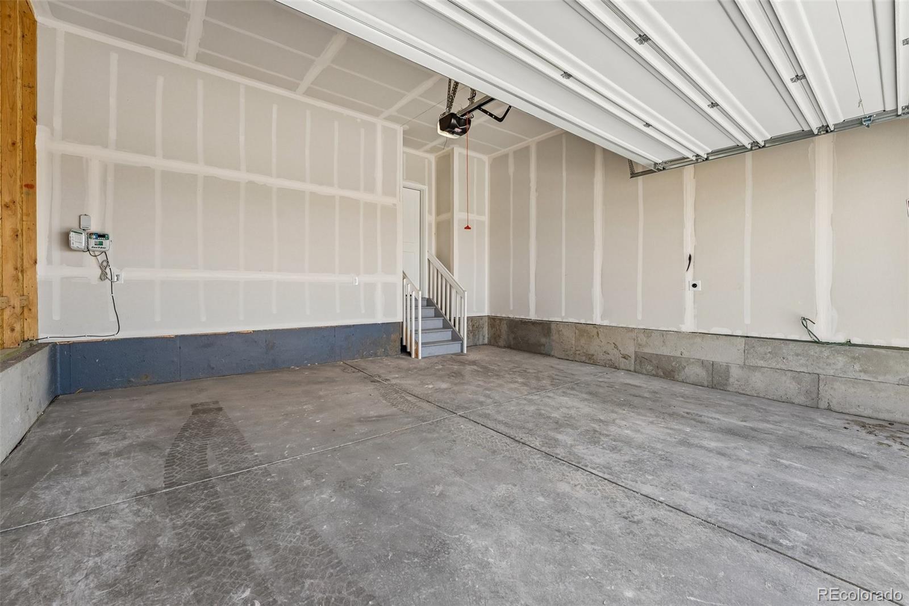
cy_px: 303
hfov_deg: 104.3
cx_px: 454
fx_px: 353
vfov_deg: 81.2
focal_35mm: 14
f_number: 8
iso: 100
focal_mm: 14
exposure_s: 1/50
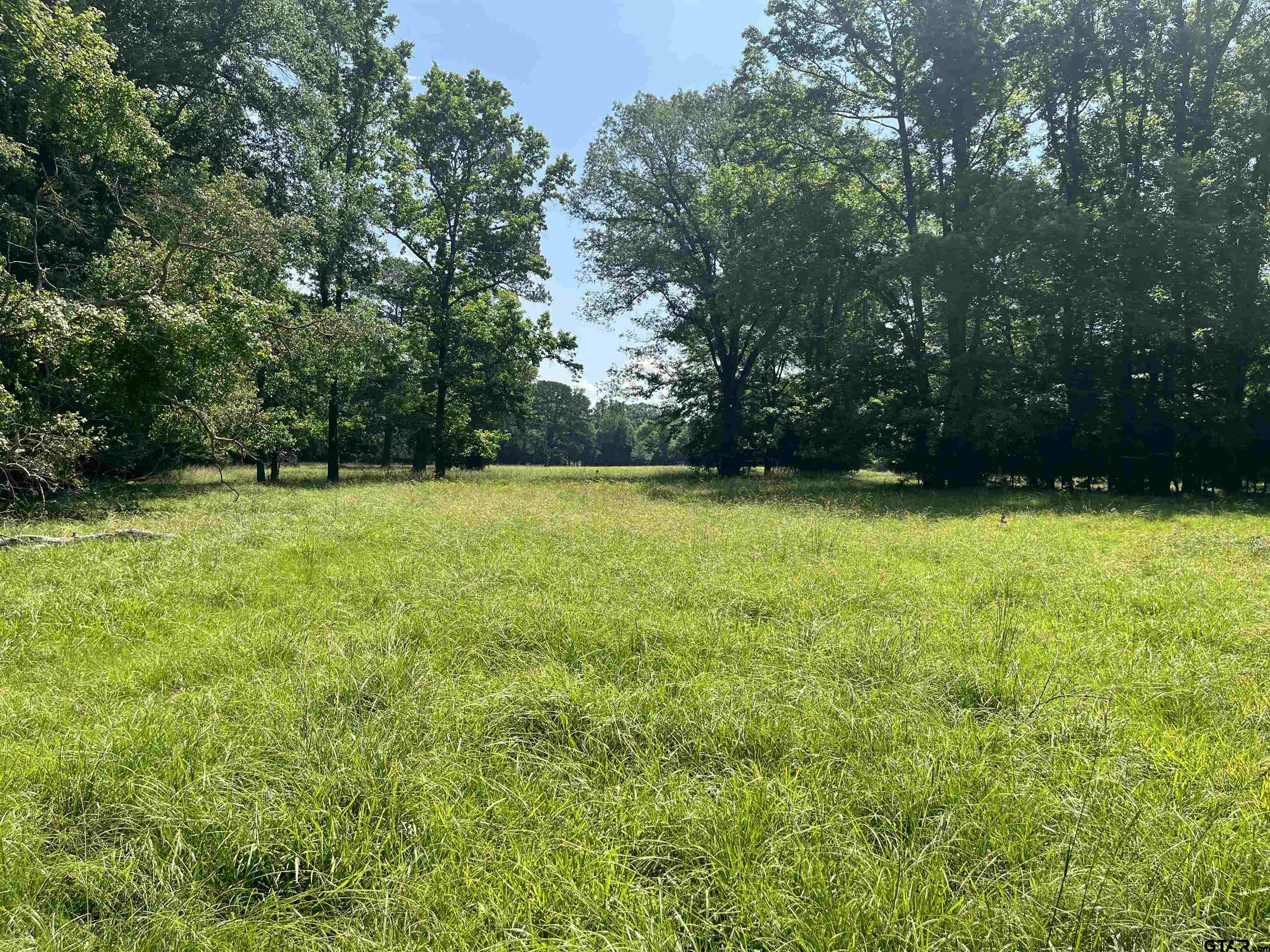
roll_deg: -2.1
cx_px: 635
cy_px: 476
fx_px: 954
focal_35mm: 26
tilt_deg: +3.4
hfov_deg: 67.3
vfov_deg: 53.1
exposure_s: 1/2101
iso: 50
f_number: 1.6
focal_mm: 5.1
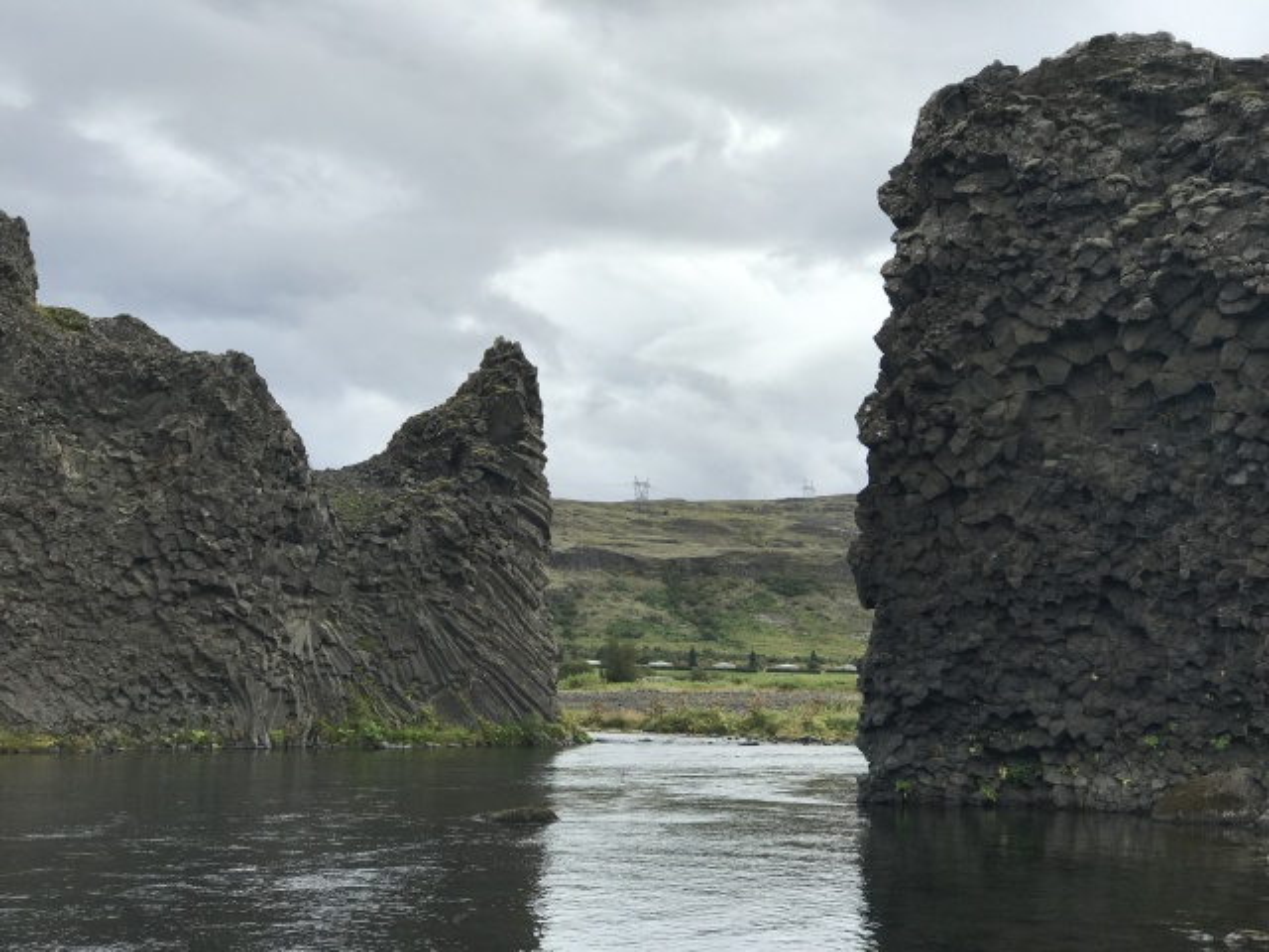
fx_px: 2090
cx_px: 634
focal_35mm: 57
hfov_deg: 33.8
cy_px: 476
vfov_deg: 25.7
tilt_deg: +5.6
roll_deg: -0.1
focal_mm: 6.6
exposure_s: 1/618
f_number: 2.8
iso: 20
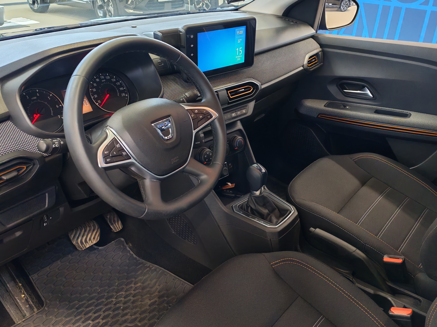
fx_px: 404
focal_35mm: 32
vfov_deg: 44.2
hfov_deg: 56.8
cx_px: 218
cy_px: 164
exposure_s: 1/100
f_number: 1.9
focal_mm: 6.12
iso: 1000
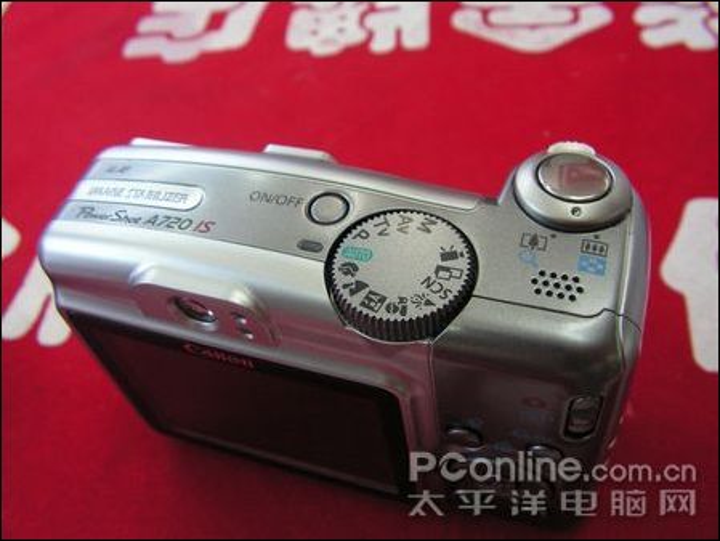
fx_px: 749
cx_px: 360
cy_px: 270
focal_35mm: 36
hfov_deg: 51.3
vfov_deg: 39.7
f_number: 3.2
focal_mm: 6
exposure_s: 1/25
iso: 200
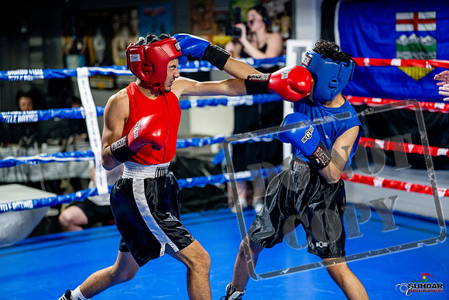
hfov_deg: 27.0
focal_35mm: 75
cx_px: 224
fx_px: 936
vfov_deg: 18.2
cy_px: 150
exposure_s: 1/800
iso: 4000
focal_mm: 75
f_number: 2
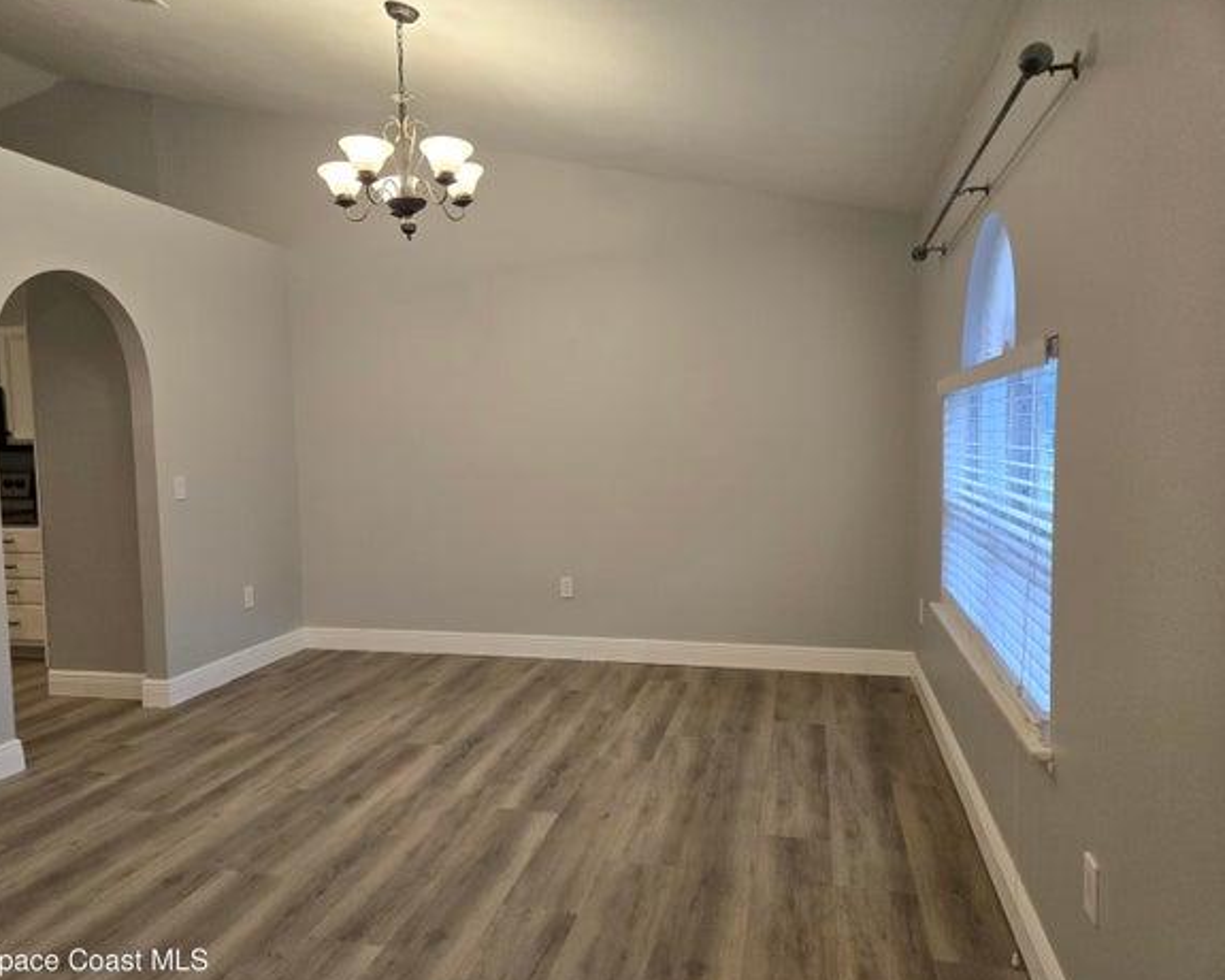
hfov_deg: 68.0
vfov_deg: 56.8
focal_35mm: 25
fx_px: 906
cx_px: 565
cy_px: 496
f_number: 1.8
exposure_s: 1/120
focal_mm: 5.4
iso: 125
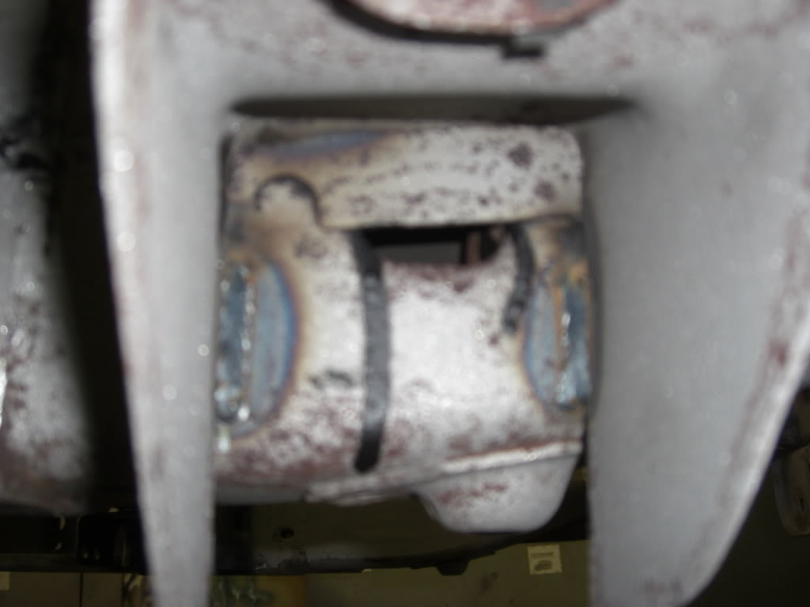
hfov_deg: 49.0
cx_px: 405
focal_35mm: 38
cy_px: 304
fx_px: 889
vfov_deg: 37.7
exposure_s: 1/30
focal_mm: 7.9
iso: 200
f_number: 2.8
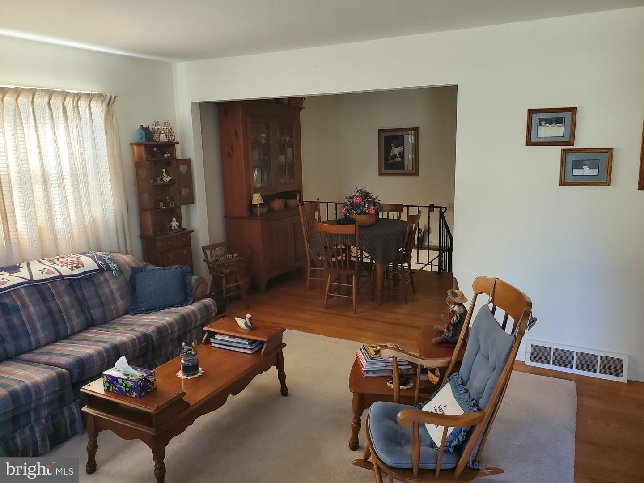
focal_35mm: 26
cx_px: 322
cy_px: 242
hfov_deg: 67.3
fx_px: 484
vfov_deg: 53.1
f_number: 2.4
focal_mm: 4.3
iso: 250
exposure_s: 1/60
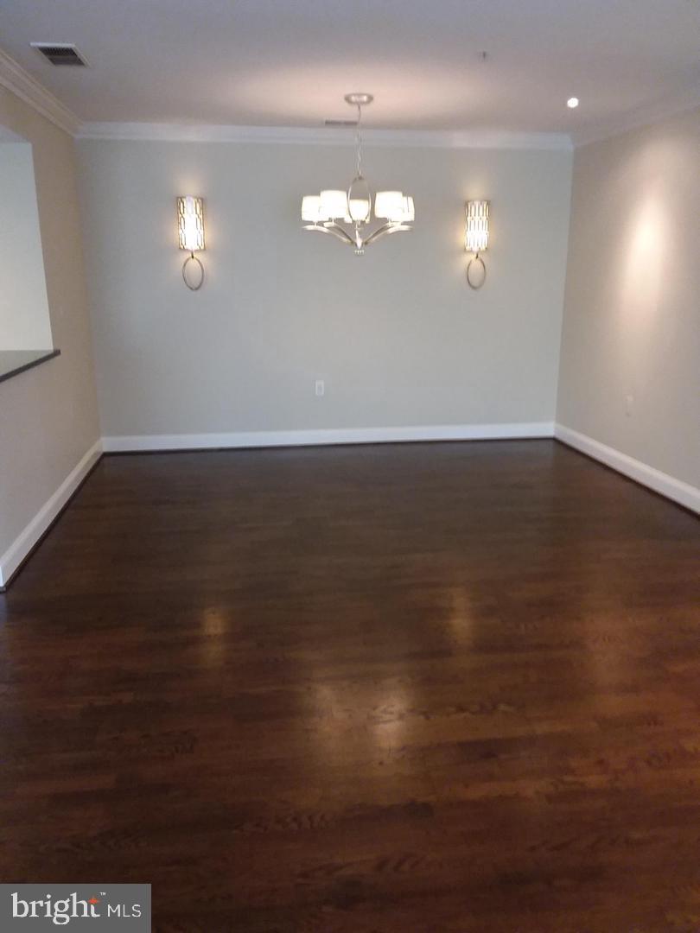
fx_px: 728
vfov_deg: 65.3
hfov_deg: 51.4
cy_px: 466
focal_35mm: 27
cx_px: 350
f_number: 1.9
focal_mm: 2.91
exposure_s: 1/15
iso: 125
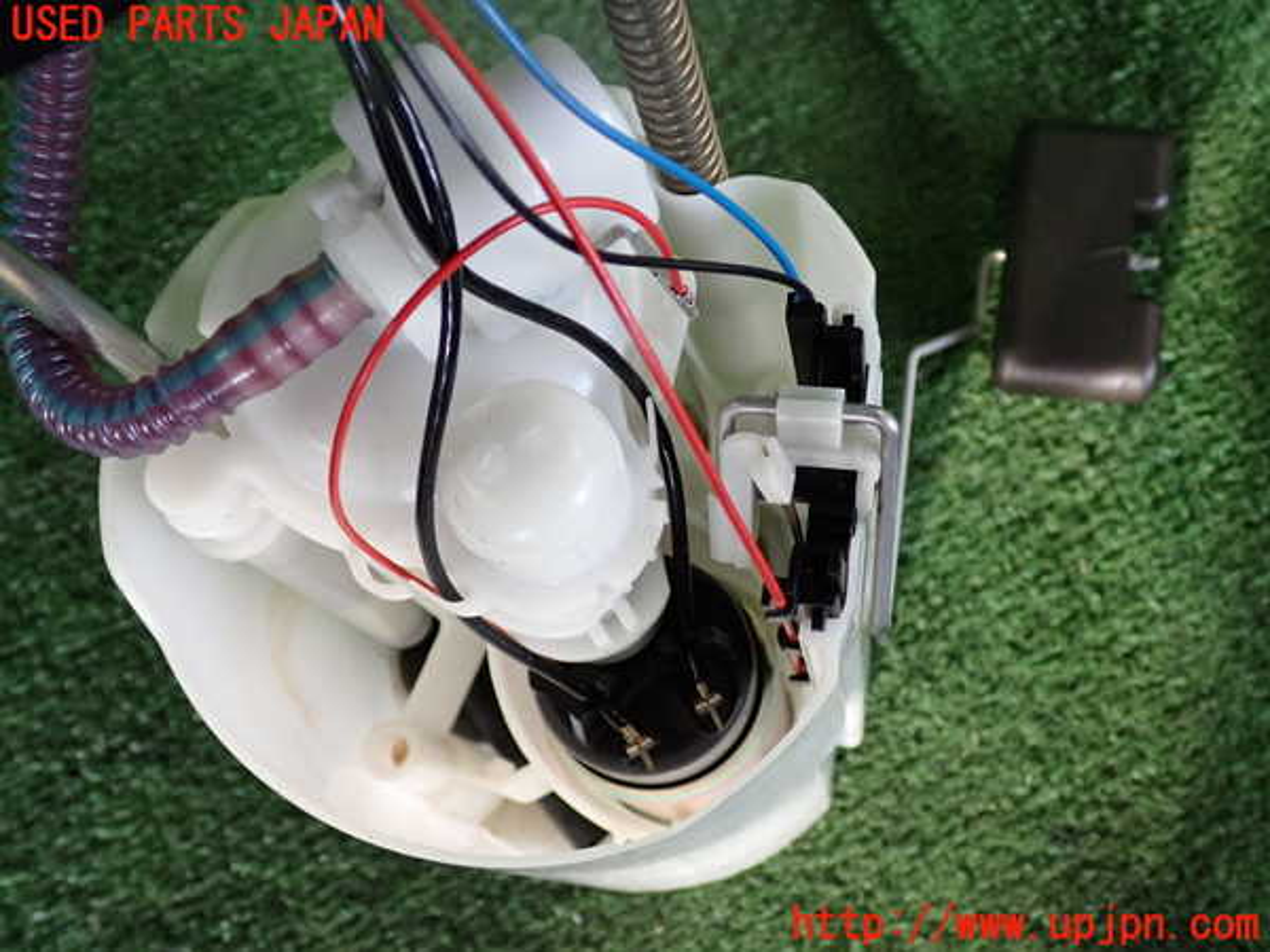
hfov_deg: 49.0
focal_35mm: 38
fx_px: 1394
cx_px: 635
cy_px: 476
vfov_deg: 37.7
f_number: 2.7
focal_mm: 6.83
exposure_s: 1/125
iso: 320
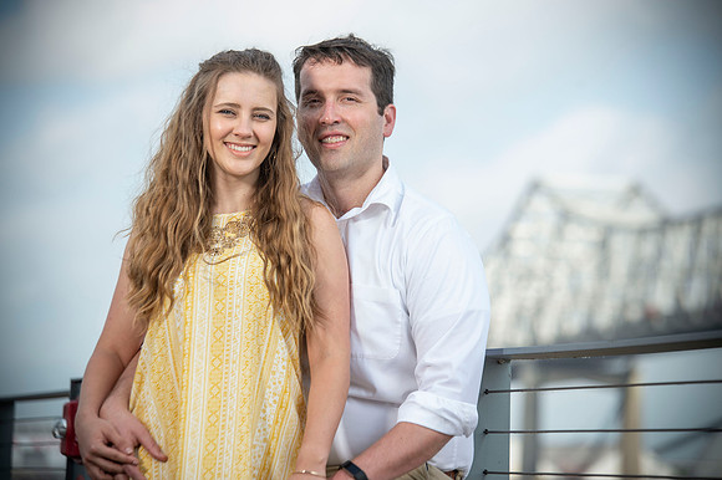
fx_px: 3107
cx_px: 361
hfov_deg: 13.3
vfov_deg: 8.8
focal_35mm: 155
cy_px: 240
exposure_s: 1/200
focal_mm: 155
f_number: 5.6
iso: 50
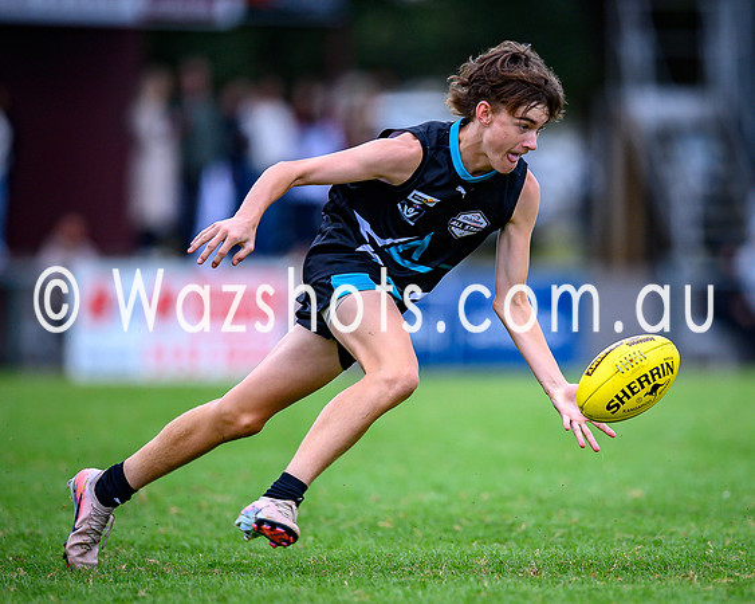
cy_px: 331
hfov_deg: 2.7
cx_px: 508
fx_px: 15733
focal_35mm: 704
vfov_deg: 2.2
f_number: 4
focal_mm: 500
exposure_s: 1/1250
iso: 500
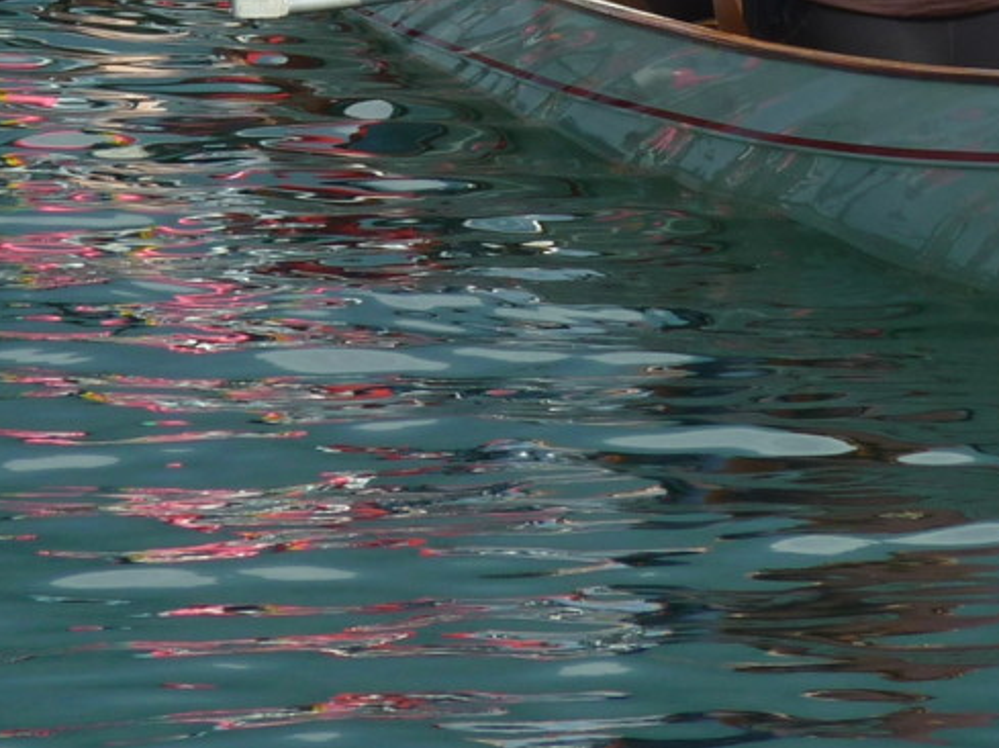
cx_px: 409
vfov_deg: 1.8
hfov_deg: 2.4
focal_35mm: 822
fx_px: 23705
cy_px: -268
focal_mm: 44.7
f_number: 5.6
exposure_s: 1/250
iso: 80
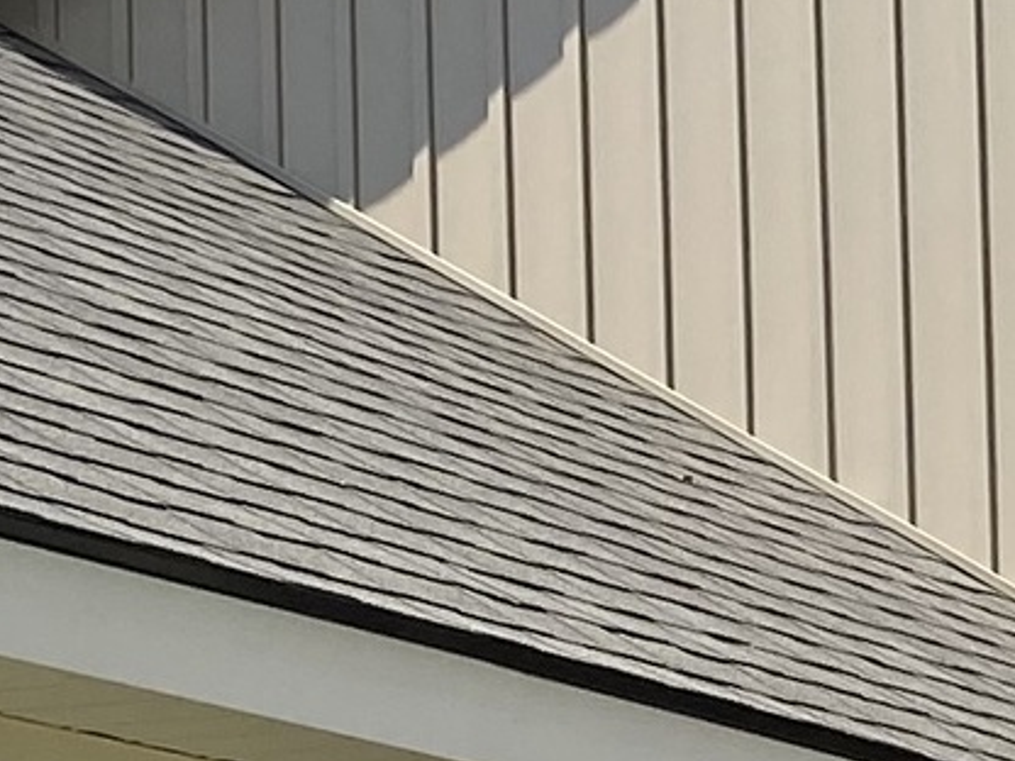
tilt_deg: +0.7
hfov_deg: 9.2
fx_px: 5630
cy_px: 1705
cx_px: 2508
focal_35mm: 192
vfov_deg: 7.3
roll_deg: +1.0
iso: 32
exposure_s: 1/2183
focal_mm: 4.25
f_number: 1.8
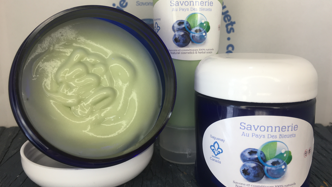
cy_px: 79
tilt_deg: -14.0
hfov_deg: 61.0
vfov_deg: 36.6
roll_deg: +0.0
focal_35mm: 32
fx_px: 282
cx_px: 168
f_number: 2.2
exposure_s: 1/120
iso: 32
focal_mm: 4.15
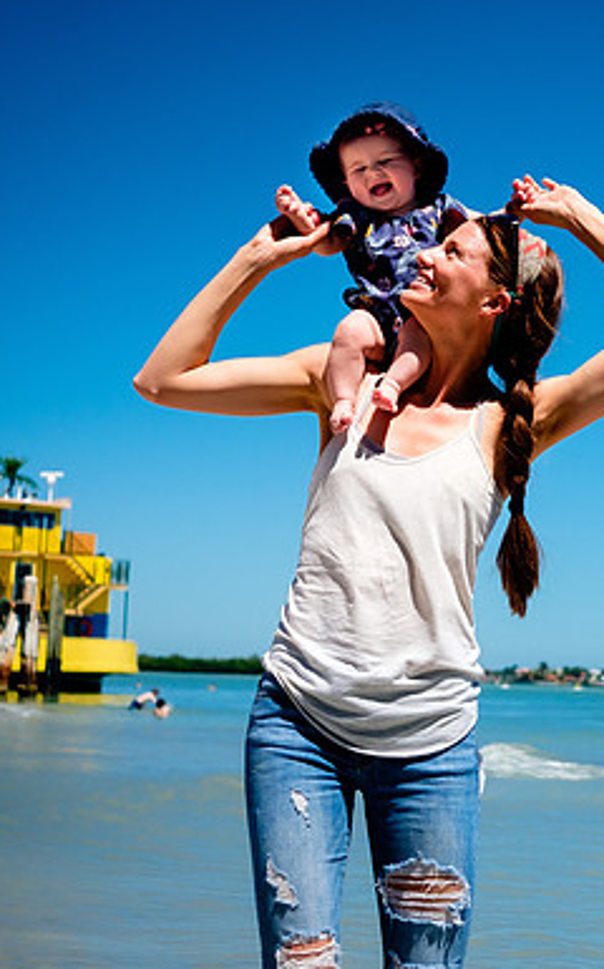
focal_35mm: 63
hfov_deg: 19.9
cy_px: 484
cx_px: 627
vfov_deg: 32.5
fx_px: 1662
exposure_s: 1/8000
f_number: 2.8
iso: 320
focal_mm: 27
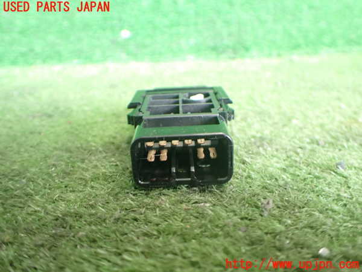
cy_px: 136
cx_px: 181
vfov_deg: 46.8
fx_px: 314
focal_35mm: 30
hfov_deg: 60.0
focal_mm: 5.4
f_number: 2.3
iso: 800
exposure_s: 1/40
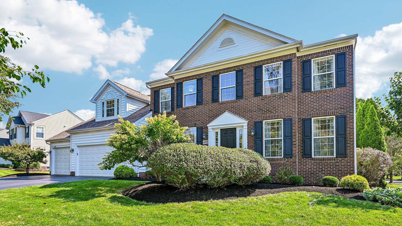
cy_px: 132
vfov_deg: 55.5
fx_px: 213
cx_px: 200
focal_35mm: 20
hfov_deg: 86.6
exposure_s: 1/500
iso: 400
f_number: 4.8
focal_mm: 19
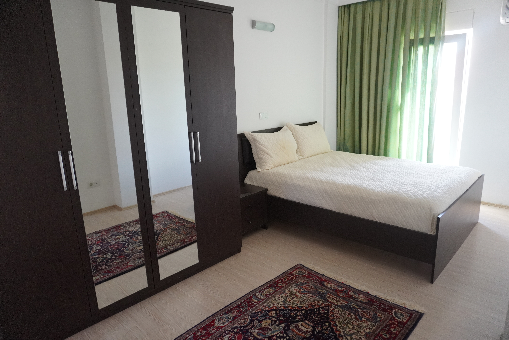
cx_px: 254
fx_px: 339
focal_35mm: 24
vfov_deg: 53.1
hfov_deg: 73.7
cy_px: 170
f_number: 3.5
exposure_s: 1/160
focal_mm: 16
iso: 2000
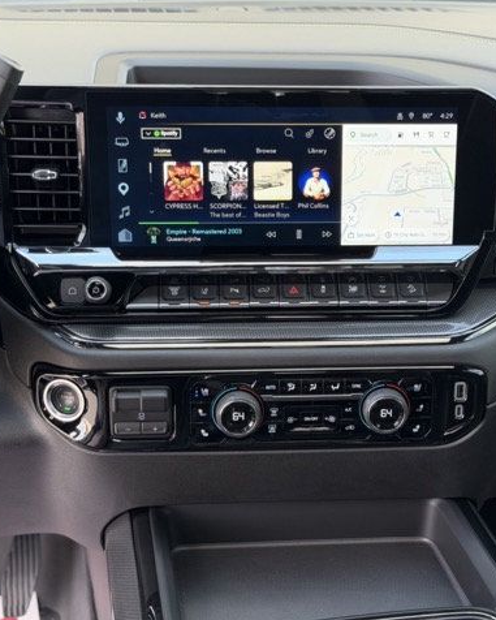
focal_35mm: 63
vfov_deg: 30.0
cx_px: 314
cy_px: 309
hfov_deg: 24.2
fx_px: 1156
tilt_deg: -20.6
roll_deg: -0.8
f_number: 1.78
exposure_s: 1/173
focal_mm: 6.76
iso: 80
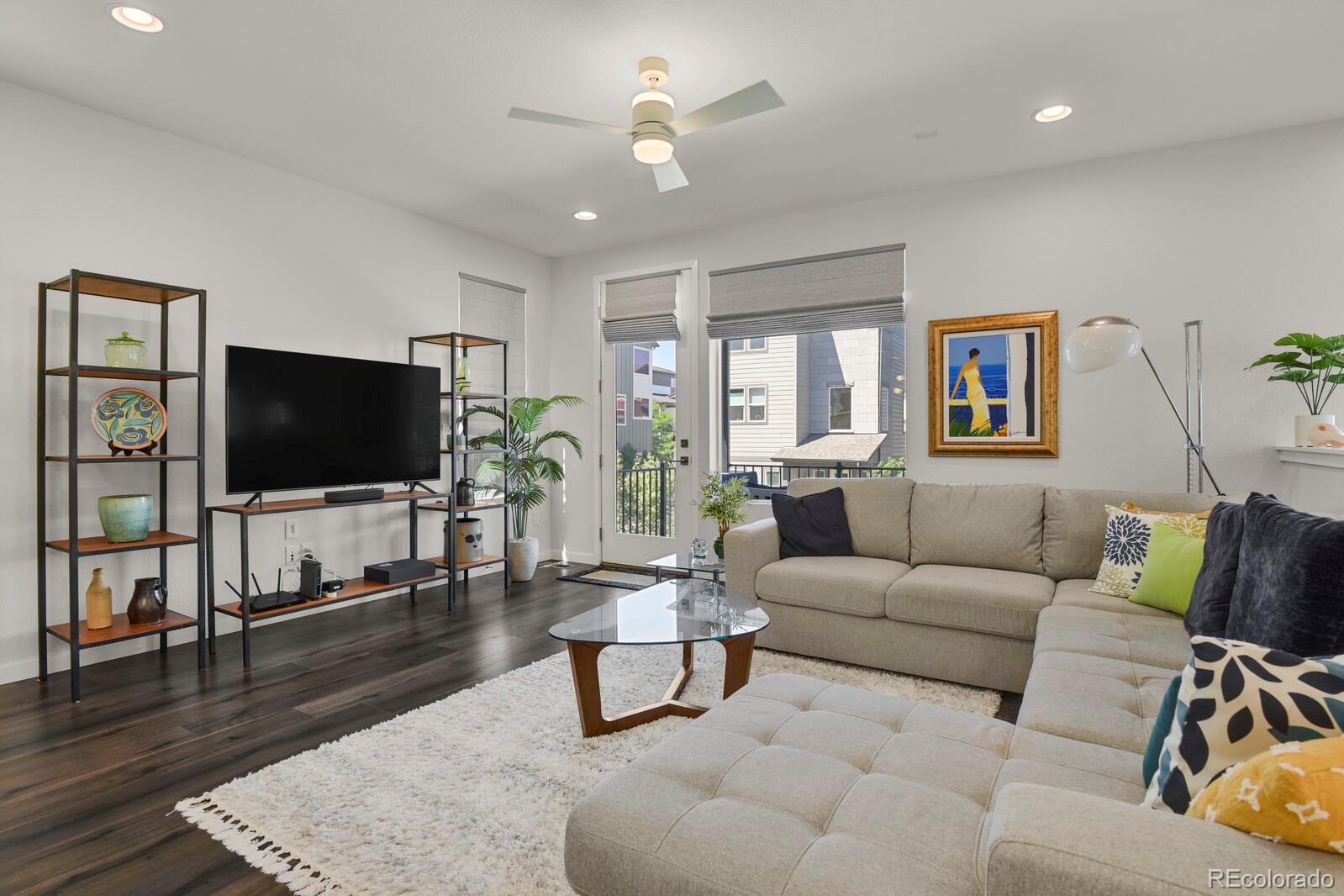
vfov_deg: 70.4
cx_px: 672
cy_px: 448
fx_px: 635
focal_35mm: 17
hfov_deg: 93.3
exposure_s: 1/20
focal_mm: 17
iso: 800
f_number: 8
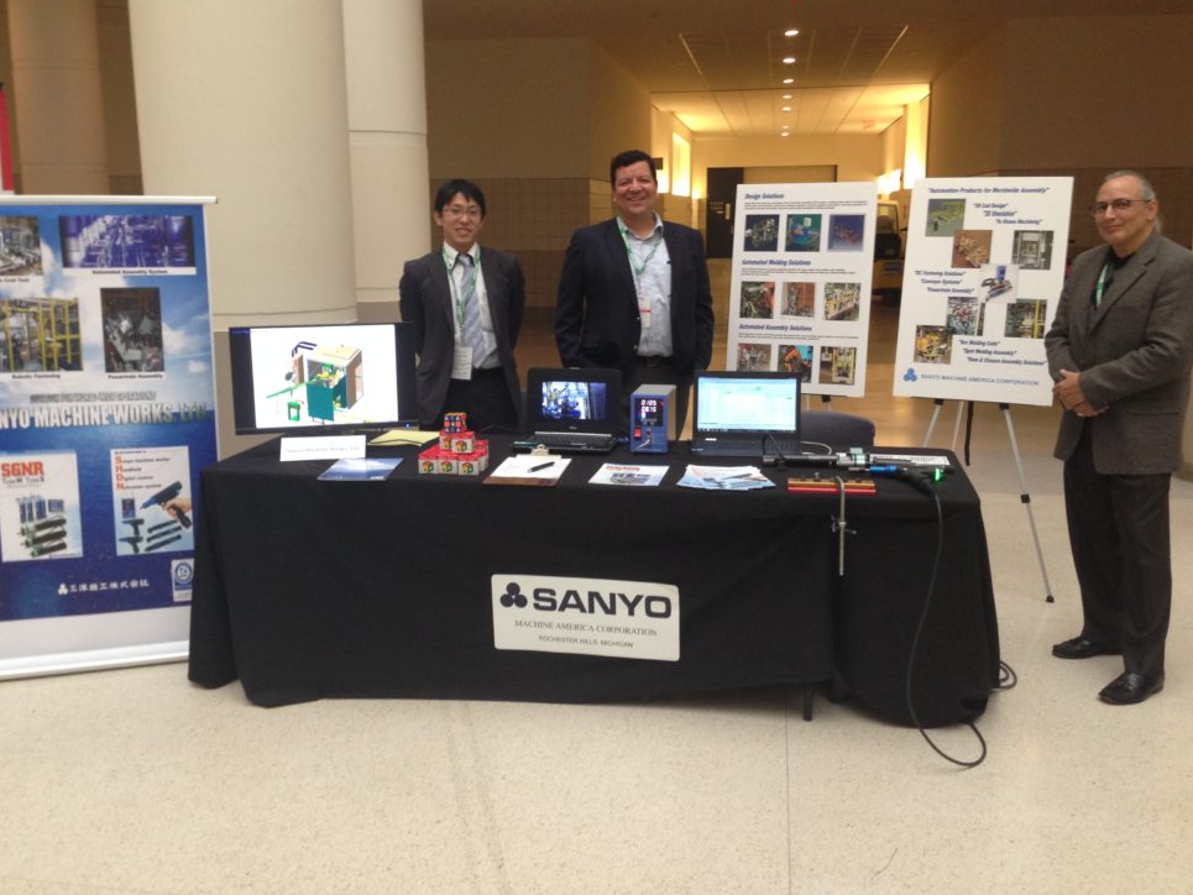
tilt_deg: -9.9
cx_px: 572
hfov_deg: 52.6
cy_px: 423
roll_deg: +0.1
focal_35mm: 35
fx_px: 1206
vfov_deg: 40.7
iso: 125
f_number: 2.4
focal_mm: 4.12
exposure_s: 1/20
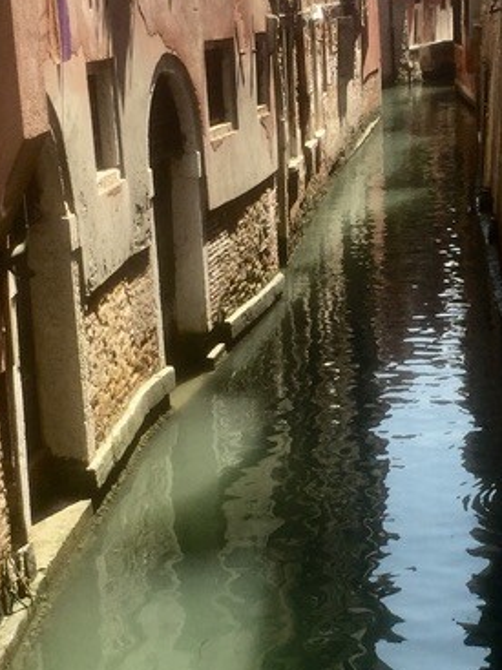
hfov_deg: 18.1
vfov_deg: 24.1
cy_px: 418
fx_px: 1567
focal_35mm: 81
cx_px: 363
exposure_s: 1/444
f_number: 2.2
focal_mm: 4.15
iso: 32
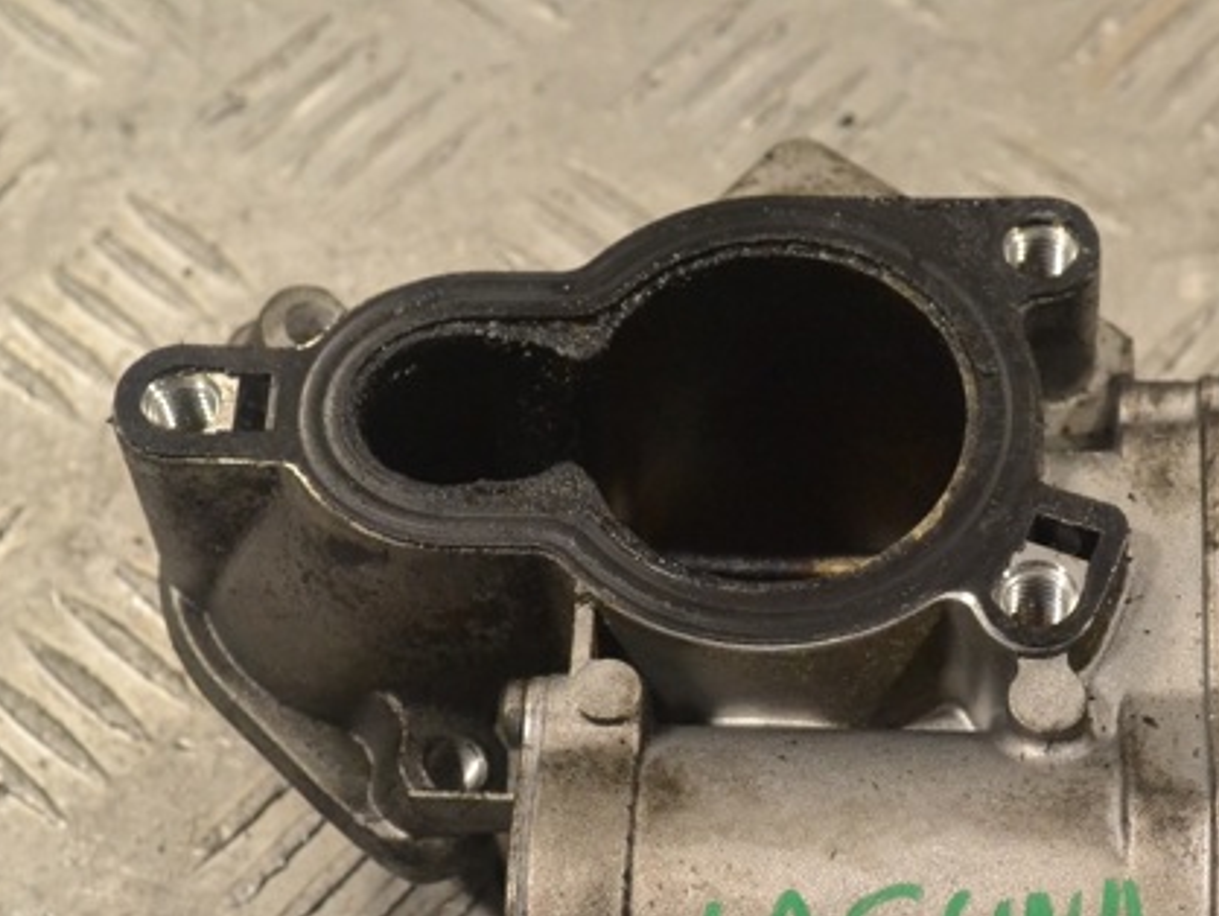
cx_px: 866
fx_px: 3418
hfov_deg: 20.1
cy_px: 616
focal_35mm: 97
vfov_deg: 15.2
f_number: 10
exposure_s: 1/400
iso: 3200
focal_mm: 44
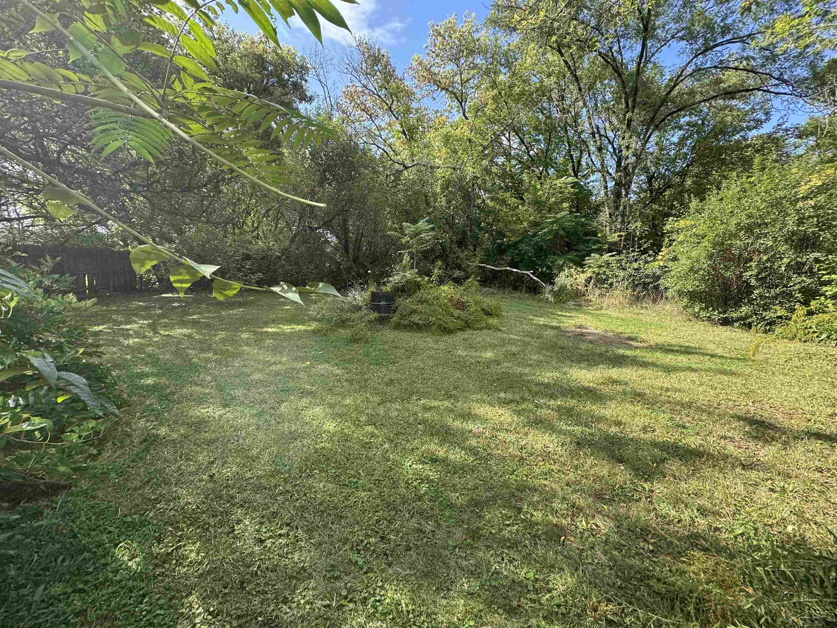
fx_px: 339
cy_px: 314
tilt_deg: -12.7
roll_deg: -1.2
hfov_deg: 102.1
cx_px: 418
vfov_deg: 85.7
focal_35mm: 14
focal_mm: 2.22
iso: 40
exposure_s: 1/295
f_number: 2.2
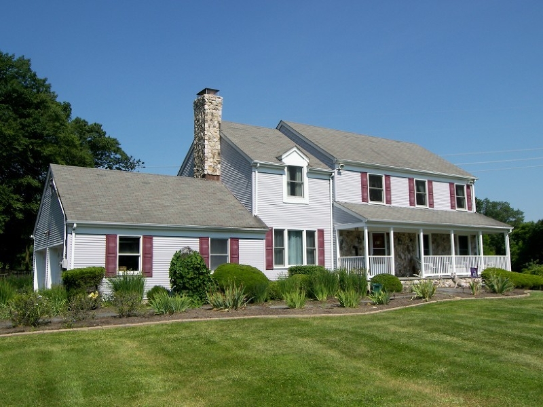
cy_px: 204
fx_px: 533
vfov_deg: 41.8
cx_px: 272
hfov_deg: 54.0
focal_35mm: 34
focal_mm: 7.1
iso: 50
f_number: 3.2
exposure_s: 1/1000
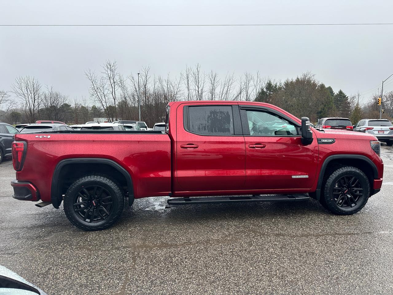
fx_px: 272
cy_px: 148
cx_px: 196
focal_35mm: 24
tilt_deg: -6.7
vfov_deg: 56.8
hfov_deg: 71.6
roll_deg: +1.3
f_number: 1.78
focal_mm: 6.86
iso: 80
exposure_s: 1/724
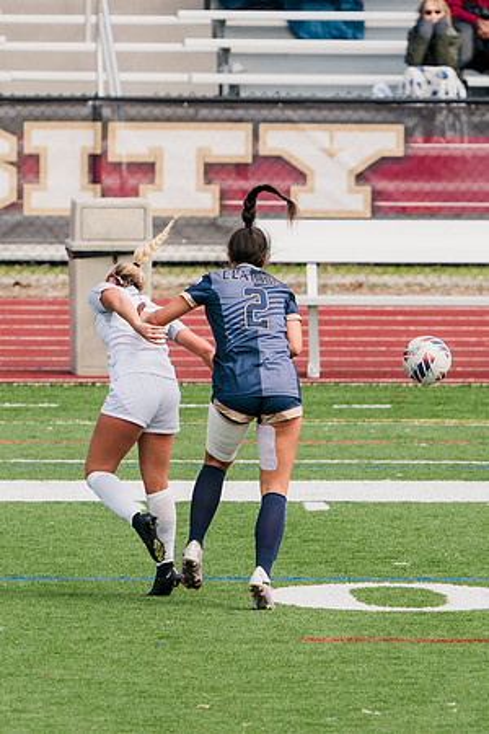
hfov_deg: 1.9
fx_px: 14973
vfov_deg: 2.8
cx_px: 177
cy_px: 295
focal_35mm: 735
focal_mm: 400
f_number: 6.3
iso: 500
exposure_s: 1/1600
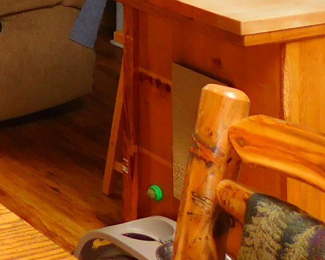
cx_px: -242
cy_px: -299
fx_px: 1058
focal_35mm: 110
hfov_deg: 15.3
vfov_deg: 12.1
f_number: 3
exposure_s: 1/40
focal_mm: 4
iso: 125
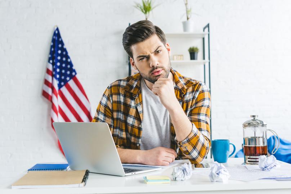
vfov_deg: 27.0
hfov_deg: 39.6
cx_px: 146
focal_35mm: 50
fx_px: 404
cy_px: 97
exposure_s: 1/60
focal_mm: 50
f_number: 4.5
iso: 800
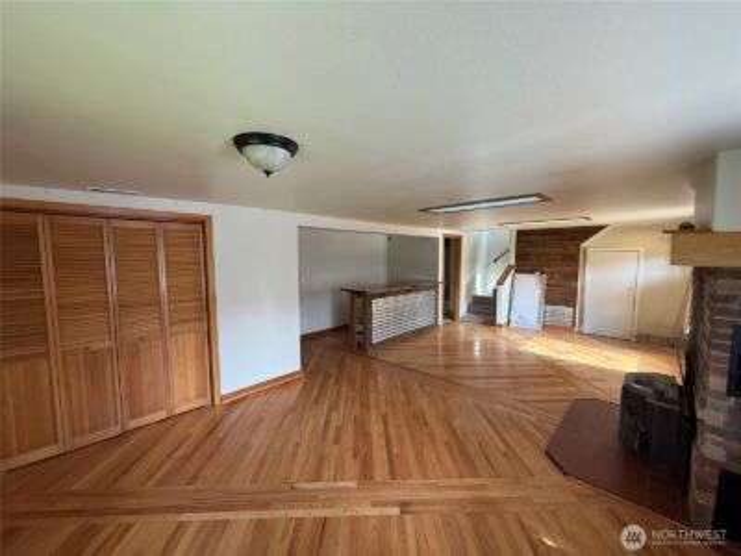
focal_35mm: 14
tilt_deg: -3.9
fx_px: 300
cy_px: 278
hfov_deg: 102.1
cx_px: 370
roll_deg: -0.2
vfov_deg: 85.7
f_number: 2.2
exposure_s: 1/99
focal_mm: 2.22
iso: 125
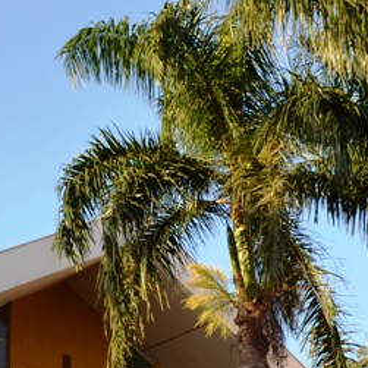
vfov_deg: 15.3
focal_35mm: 114
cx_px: 240
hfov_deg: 15.3
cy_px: 249
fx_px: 1371
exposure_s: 1/200
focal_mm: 22
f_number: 7.1
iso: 200
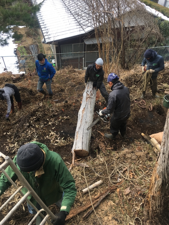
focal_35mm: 29
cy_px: 112
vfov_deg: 61.7
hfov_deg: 48.2
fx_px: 189
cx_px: 84
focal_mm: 4.15
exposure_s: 1/299
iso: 25
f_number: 2.2
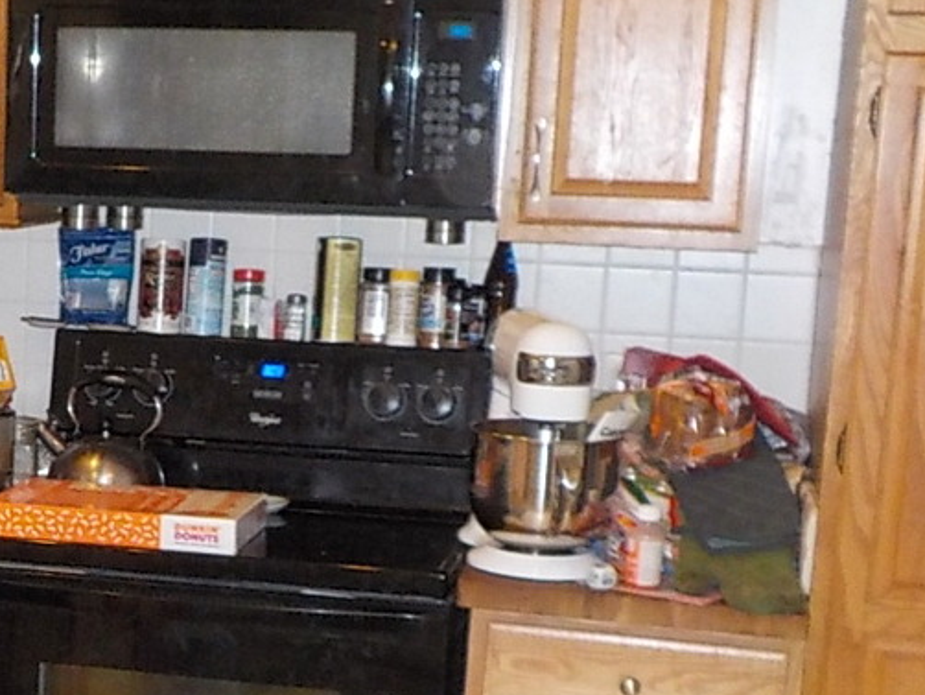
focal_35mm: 86
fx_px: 2299
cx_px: 0
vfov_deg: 17.1
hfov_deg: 21.9
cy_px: 490
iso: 360
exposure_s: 1/30
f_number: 3.3
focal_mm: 4.1
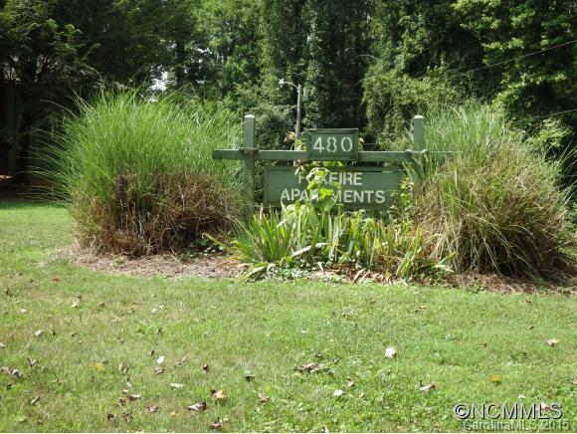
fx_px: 834
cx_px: 288
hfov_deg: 38.2
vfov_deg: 29.1
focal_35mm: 50
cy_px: 217
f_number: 3.8
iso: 100
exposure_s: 1/320
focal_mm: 9
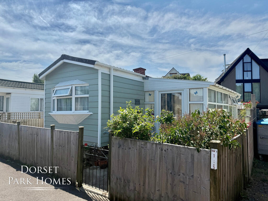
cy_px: 100
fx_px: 186
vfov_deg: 56.8
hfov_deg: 71.6
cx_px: 134
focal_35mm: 24
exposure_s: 1/9091
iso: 80
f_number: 1.78
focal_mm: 6.76
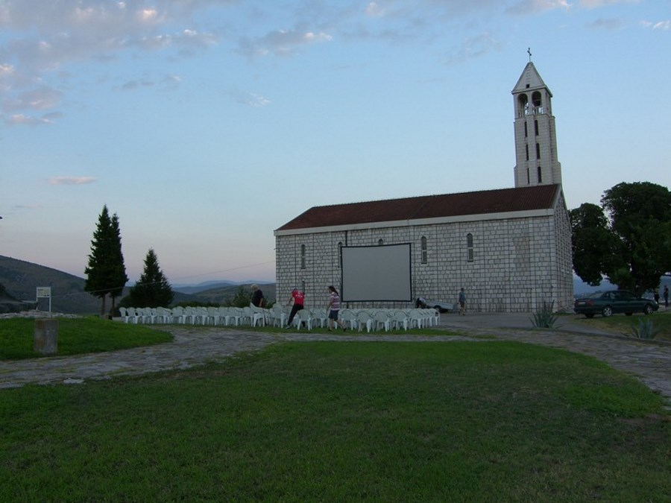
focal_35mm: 40
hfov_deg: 46.8
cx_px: 336
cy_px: 252
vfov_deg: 36.0
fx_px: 775
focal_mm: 10.3
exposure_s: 1/100
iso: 50
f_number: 5
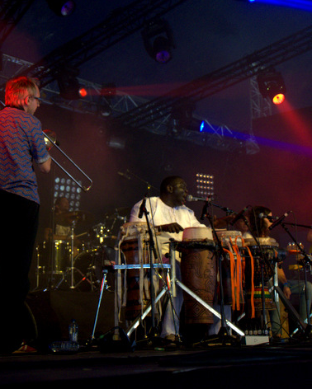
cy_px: 193
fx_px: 692
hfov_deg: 25.4
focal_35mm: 60
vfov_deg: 31.4
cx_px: 167
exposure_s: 1/250
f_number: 4
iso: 3200
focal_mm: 28
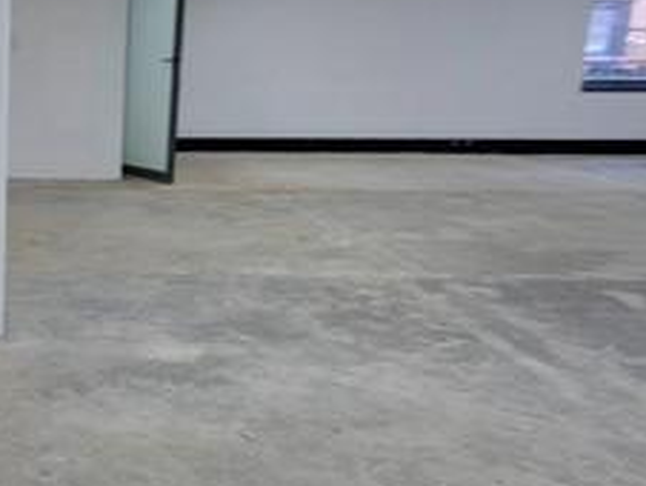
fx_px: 859
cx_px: -103
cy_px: 217
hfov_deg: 34.2
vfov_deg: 31.5
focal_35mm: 46
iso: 50
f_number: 1.9
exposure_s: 1/100
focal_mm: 2.2
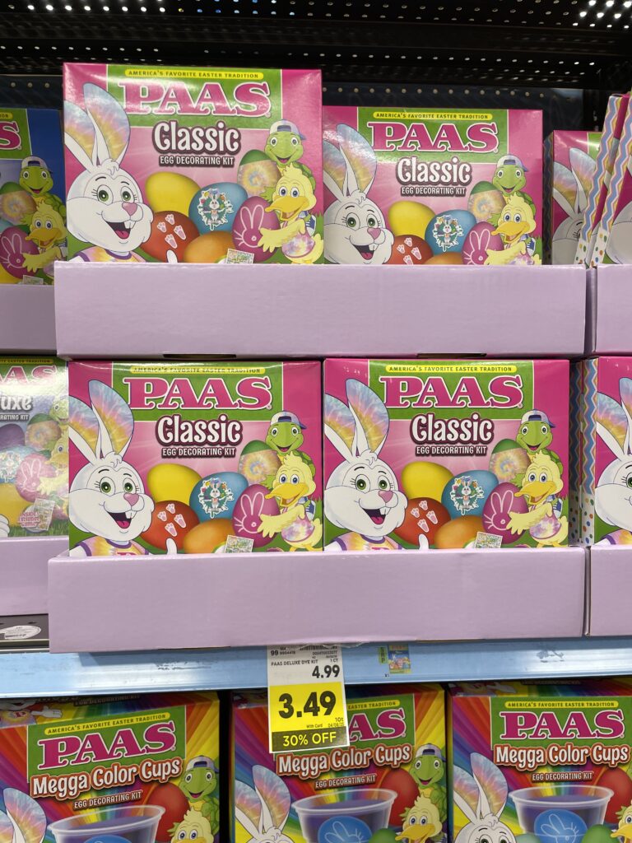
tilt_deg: -2.1
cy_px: 422
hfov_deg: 53.1
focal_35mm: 26
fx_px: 633
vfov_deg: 67.3
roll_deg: +0.6
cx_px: 316
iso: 64
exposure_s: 1/63
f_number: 1.6
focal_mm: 4.2
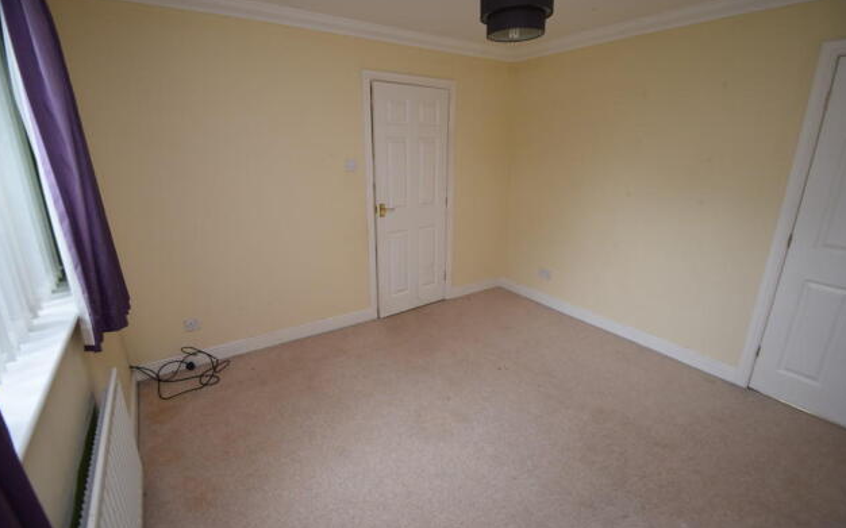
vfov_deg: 71.2
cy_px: 265
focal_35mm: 16
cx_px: 429
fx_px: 369
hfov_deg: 97.8
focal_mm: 10
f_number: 3.5
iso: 800
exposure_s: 1/60
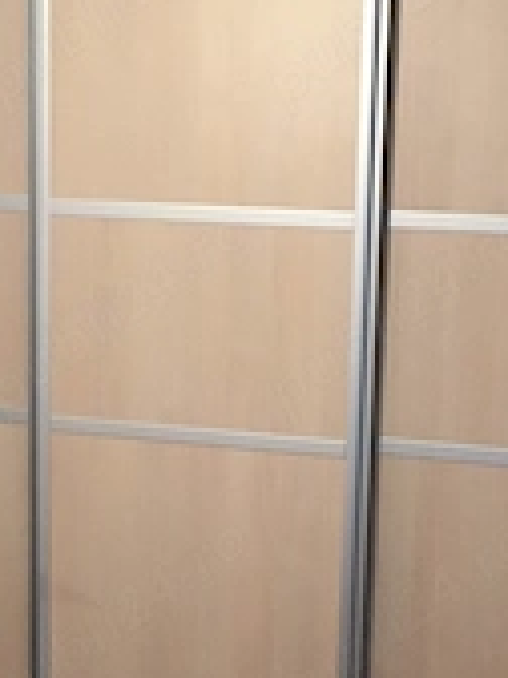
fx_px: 1350
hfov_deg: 21.3
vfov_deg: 28.1
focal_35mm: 69
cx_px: 258
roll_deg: -1.8
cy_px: 379
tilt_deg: -8.7
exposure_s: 1/33
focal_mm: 4.15
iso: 320
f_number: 2.2
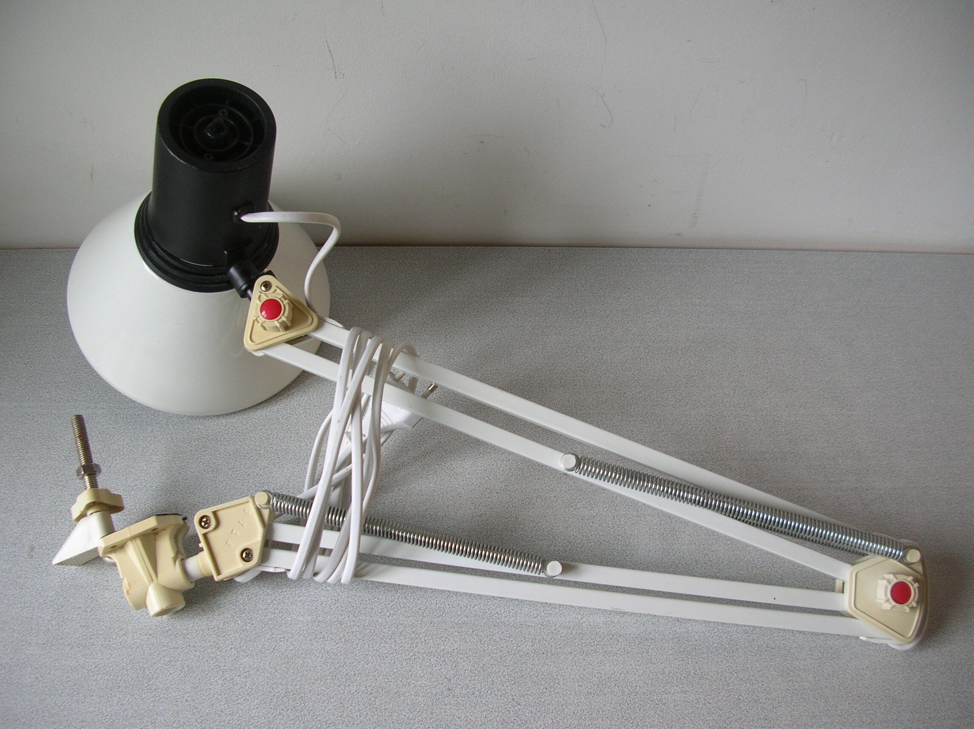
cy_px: 364
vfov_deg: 40.6
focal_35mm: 35
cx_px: 487
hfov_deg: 52.7
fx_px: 984
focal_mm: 5.8
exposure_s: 1/13
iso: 50
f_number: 2.8
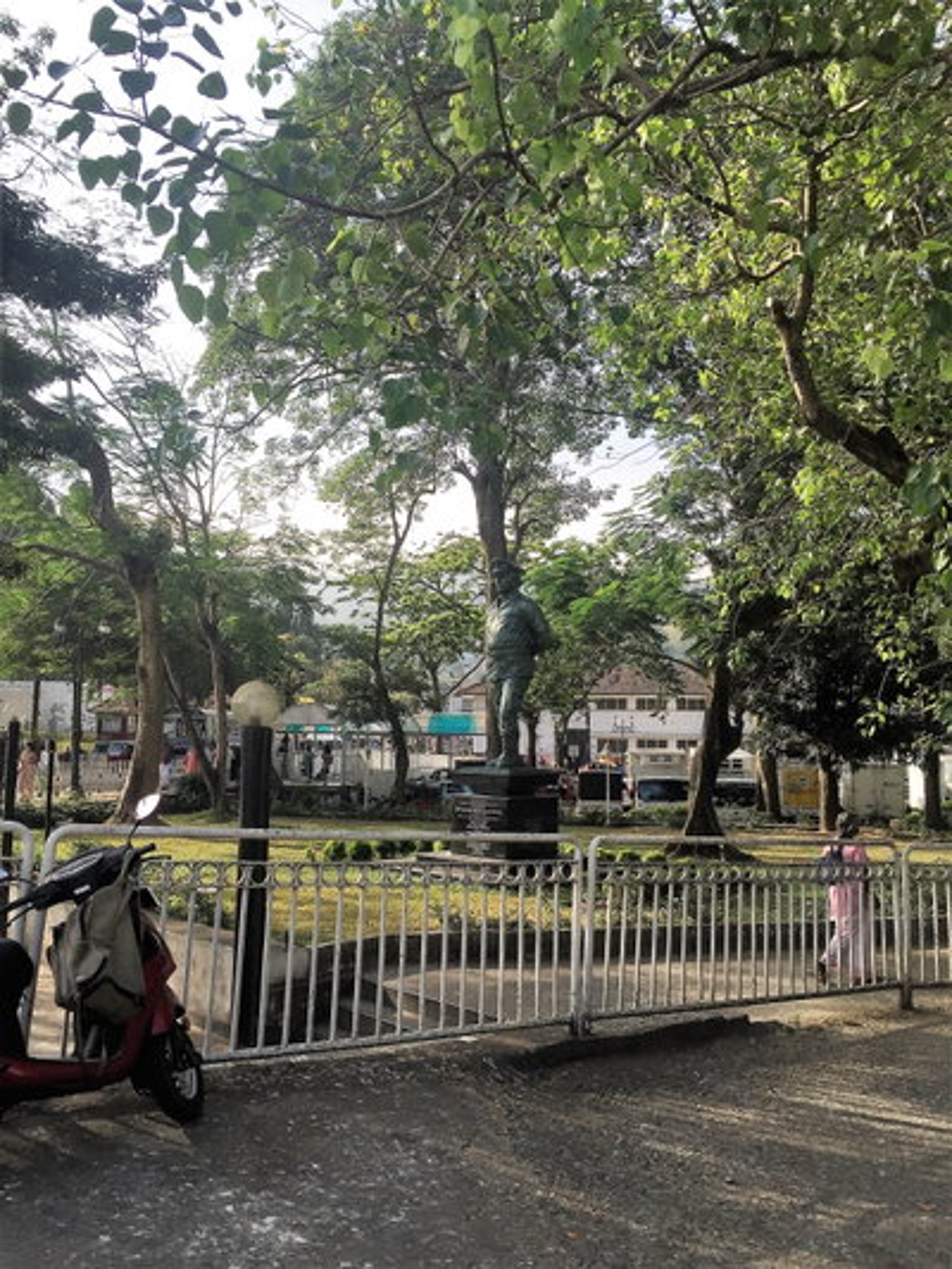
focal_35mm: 29
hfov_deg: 48.2
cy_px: 634
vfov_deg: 61.6
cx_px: 476
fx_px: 1063
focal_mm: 4.15
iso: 32
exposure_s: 1/860
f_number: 2.2
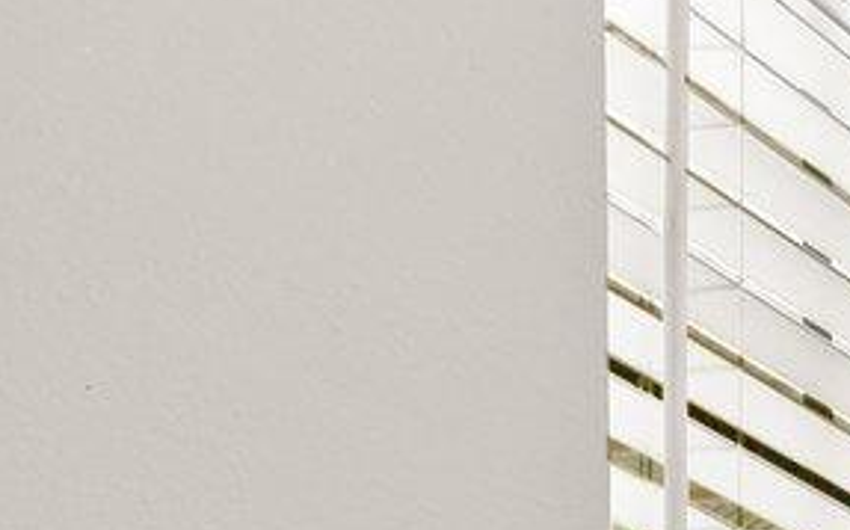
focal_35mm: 109
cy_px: 1566
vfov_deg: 9.5
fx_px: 2524
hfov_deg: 10.3
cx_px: 2787
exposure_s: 1/1.25
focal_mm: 15
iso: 200
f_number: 10
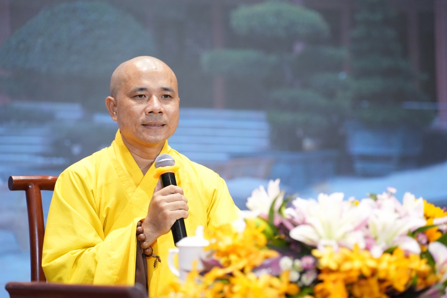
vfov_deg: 13.3
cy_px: 149
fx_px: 1279
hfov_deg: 19.8
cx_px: 224
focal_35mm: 103
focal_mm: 103
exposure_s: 1/160
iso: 3200
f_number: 2.8
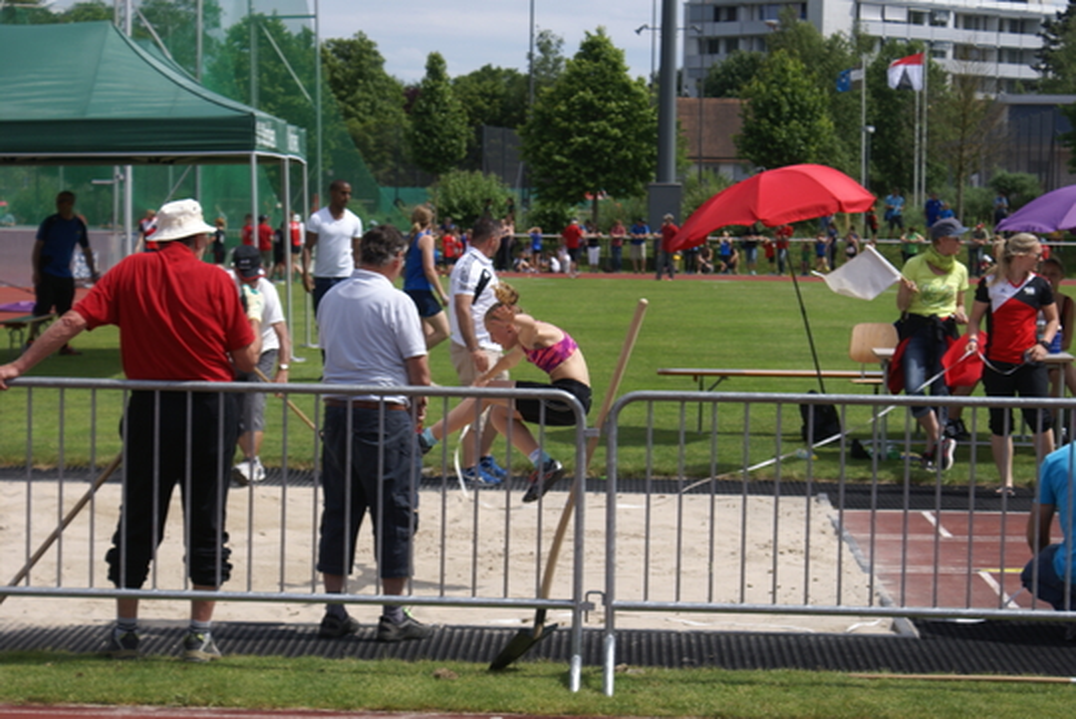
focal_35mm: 90
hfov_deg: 22.6
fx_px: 2692
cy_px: 360
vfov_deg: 15.2
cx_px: 538
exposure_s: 1/400
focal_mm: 60
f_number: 7.1
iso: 100
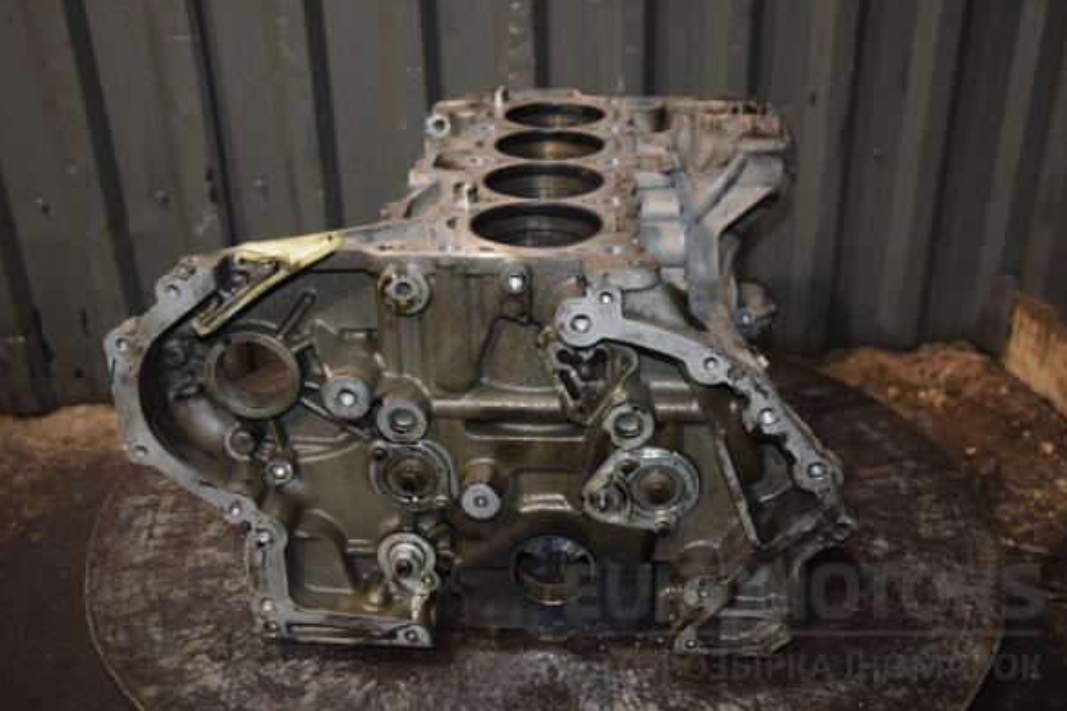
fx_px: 1185
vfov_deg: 33.4
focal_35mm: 40
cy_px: 348
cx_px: 531
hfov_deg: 48.5
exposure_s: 1/60
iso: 800
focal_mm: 26
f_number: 5
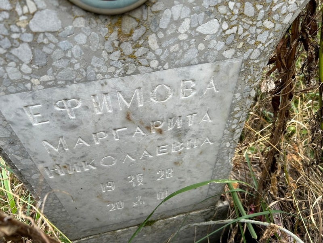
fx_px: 243
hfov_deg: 67.3
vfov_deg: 53.1
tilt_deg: -22.0
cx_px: 162
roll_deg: +17.5
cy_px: 122
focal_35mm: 26
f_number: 1.5
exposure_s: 1/121
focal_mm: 5.7
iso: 40
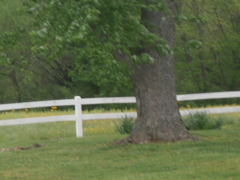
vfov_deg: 6.7
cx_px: 85
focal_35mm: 221
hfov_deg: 9.0
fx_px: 1532
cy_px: 67
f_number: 4.9
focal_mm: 15.4
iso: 100
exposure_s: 1/160
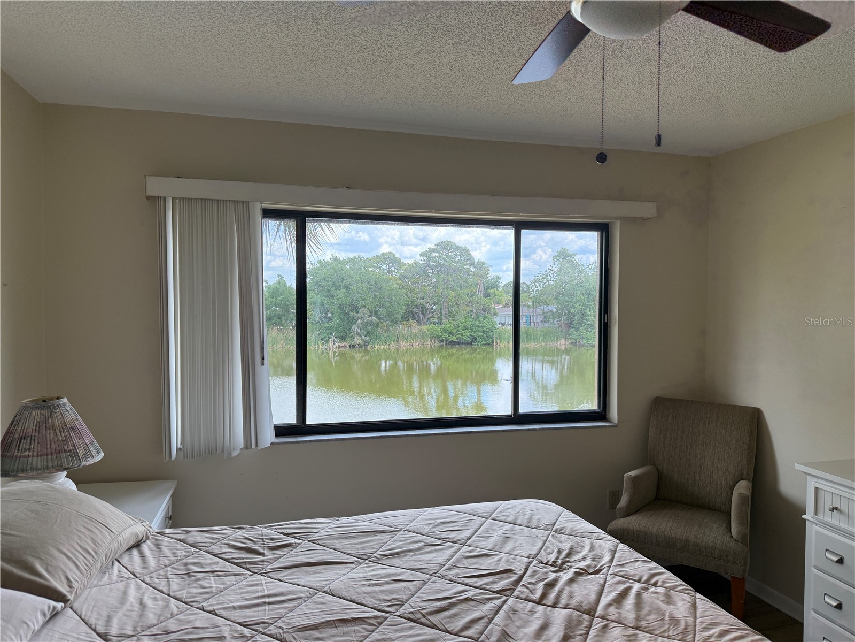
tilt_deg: -2.5
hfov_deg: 71.6
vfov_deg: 56.8
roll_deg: +0.6
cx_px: 428
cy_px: 321
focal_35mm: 24
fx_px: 593
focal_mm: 6.76
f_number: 1.78
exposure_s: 1/543
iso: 100
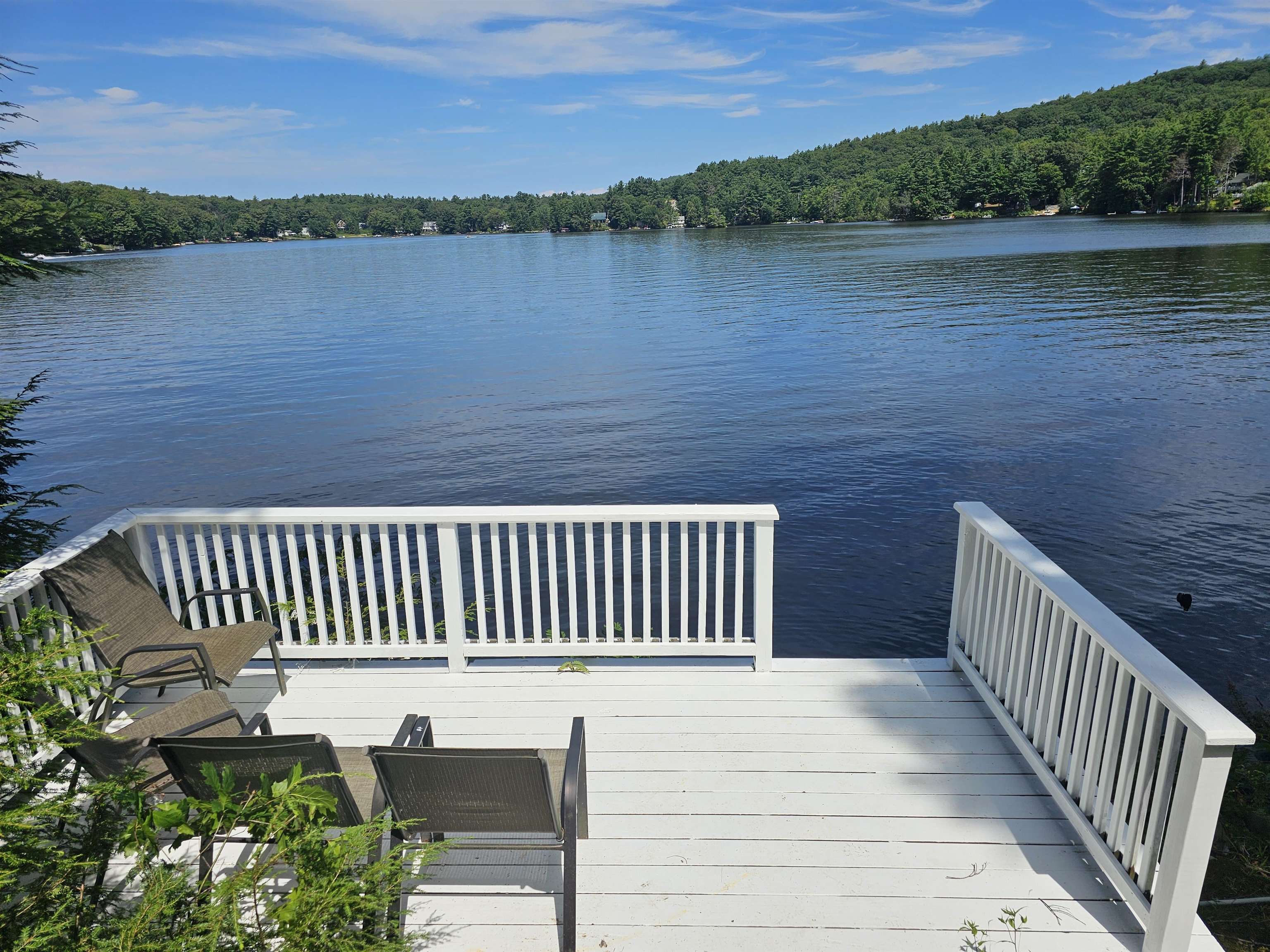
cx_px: 635
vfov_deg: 58.9
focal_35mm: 23
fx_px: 844
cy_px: 476
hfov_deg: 73.9
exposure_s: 1/1395
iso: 10
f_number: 1.7
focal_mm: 6.3
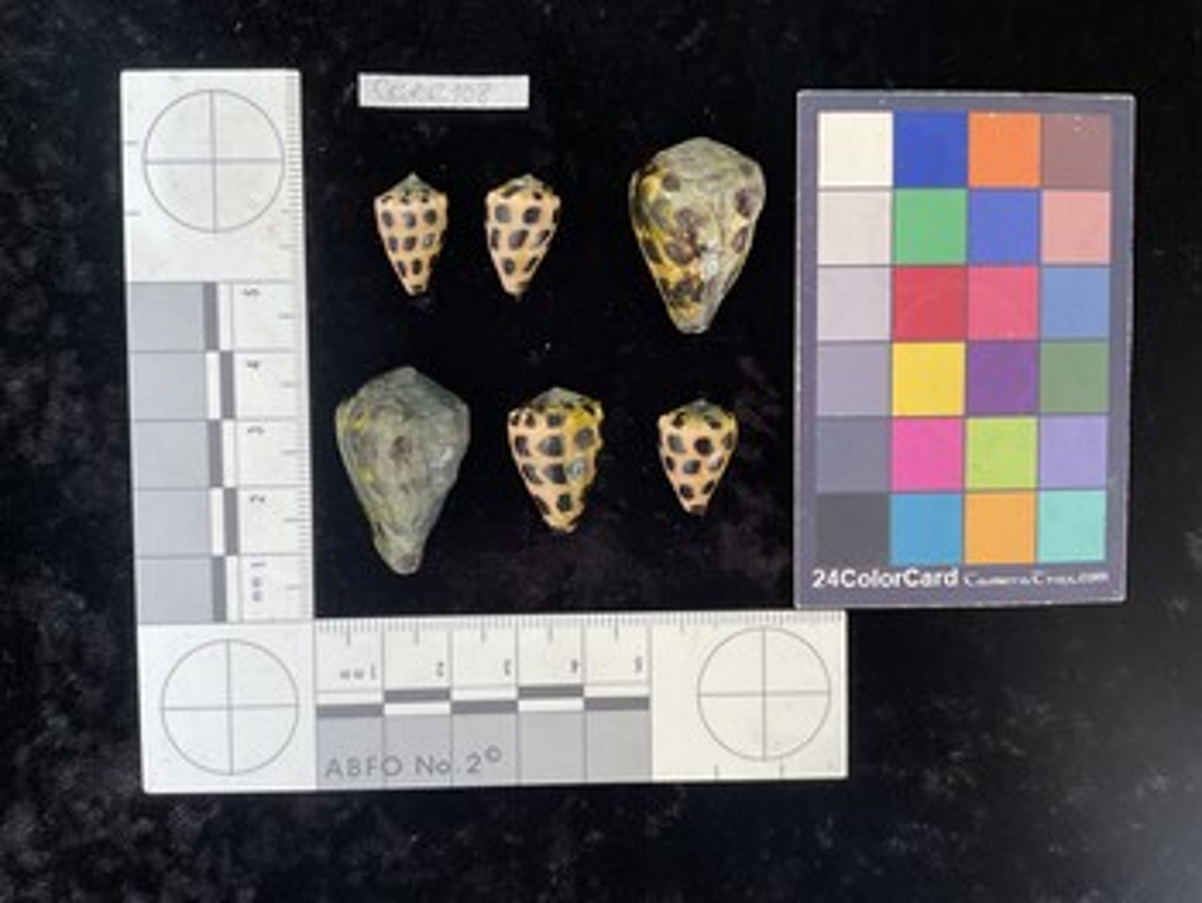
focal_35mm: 29
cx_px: 601
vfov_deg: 48.3
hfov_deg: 61.6
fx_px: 1008
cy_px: 452
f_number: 1.8
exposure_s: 1/120
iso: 50
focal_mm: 3
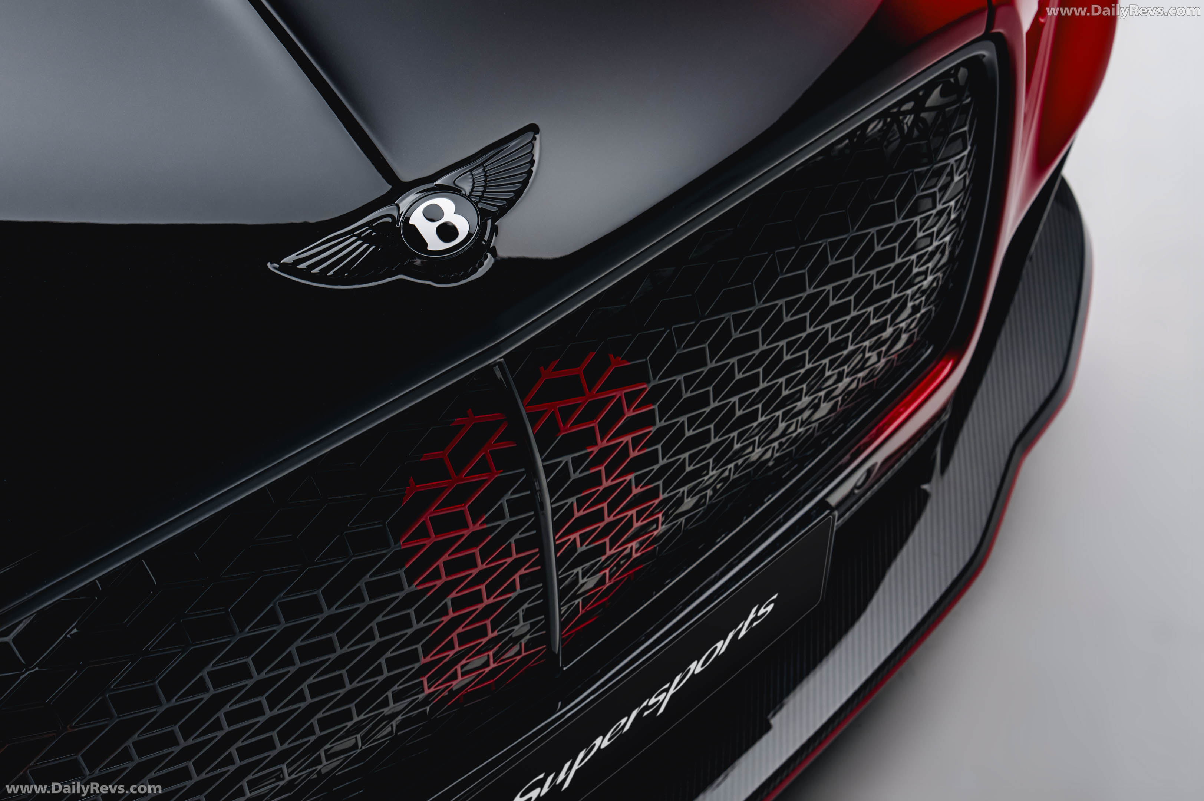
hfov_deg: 40.4
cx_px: 602
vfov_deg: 27.5
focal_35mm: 49
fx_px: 1638
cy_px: 400
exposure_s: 1.6
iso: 250
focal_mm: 49
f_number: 9
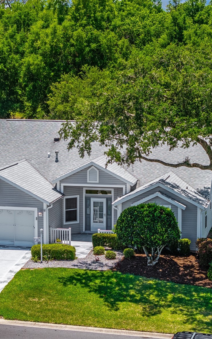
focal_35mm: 100
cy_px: 169
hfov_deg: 13.1
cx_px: 78
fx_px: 924
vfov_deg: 20.8
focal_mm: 19.35
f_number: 2.8
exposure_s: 1/500
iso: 180
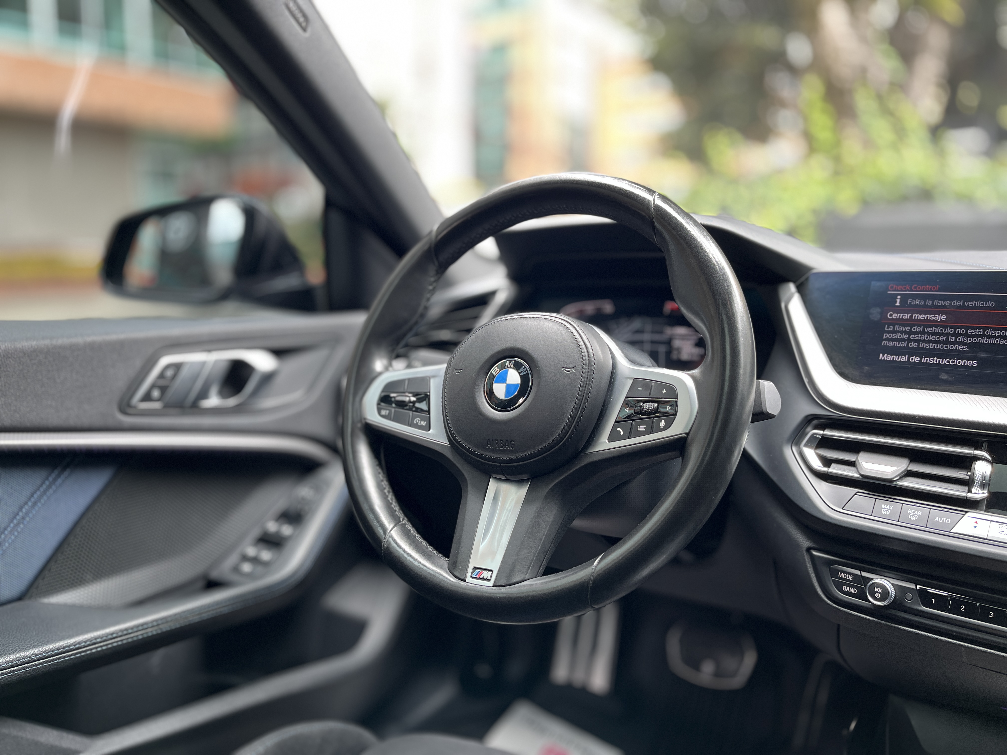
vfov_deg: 53.1
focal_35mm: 26
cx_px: 504
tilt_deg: -9.7
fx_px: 756
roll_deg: +0.2
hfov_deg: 67.3
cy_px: 378
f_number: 1.6
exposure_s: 1/122
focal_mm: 5.1
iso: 100
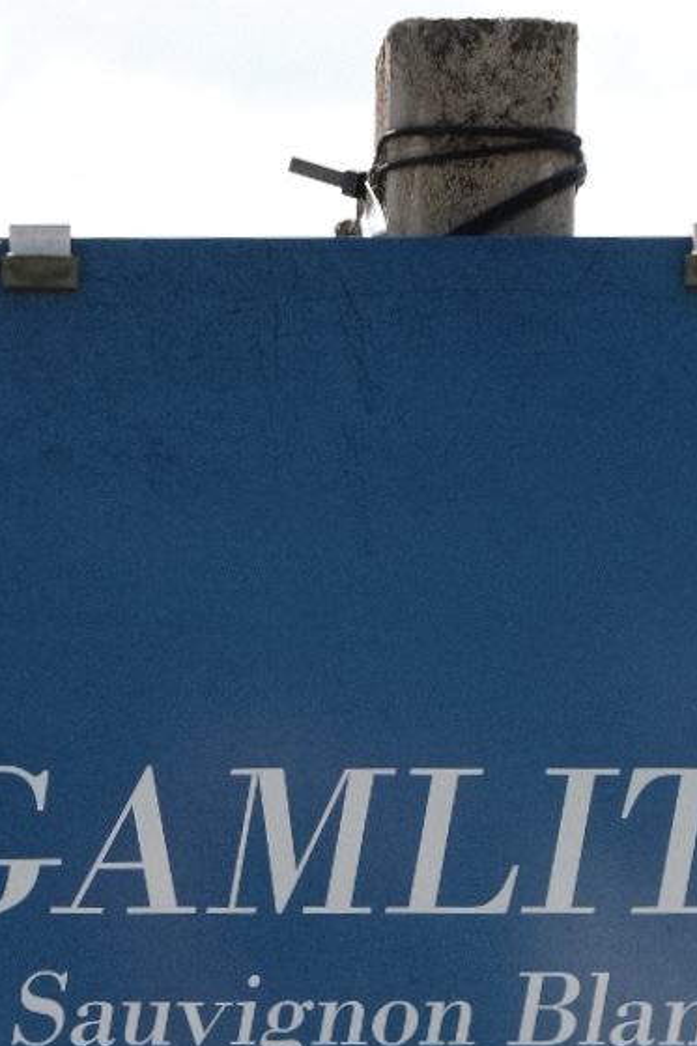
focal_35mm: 118
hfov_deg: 11.6
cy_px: 1067
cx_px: 388
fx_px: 3429
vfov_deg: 16.9
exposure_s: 1/450
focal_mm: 30.2
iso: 160
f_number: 5.6
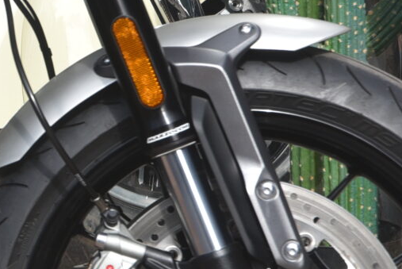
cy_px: 15
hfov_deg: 6.0
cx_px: -461
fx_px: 3722
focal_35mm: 333
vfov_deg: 4.1
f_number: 6.3
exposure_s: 1/160
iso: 100
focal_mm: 66
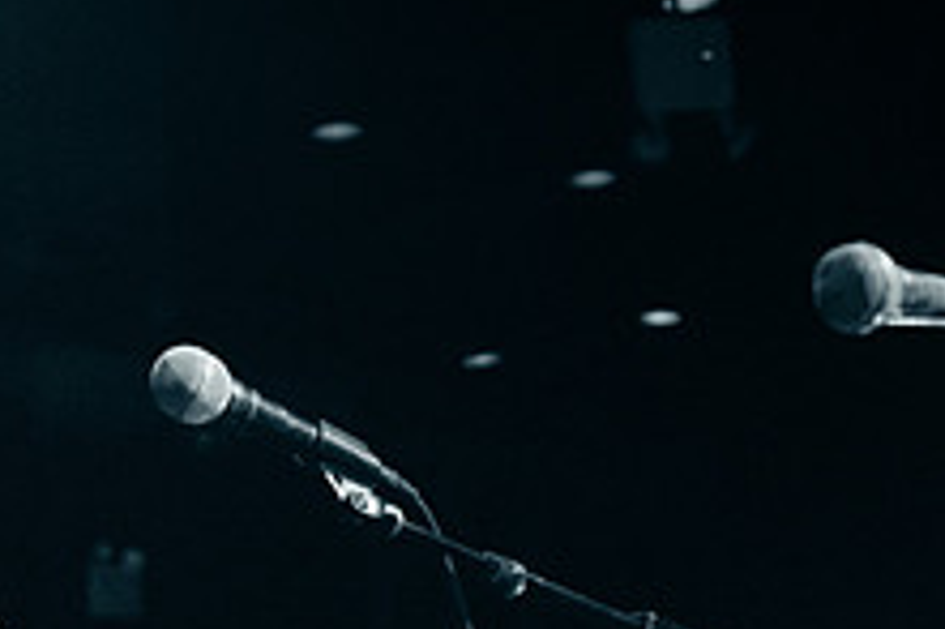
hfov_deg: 19.4
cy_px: 725
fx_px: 2754
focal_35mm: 105
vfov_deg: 12.7
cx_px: 376
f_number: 2.8
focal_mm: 40
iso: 4000
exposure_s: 1/200
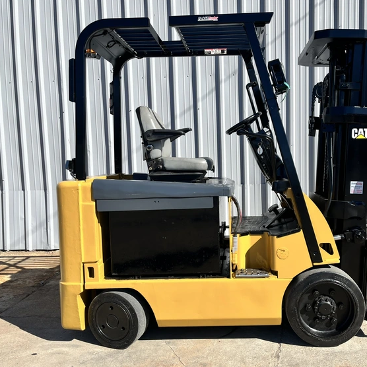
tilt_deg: -4.4
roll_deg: +1.0
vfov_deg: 52.5
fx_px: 372
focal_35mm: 31
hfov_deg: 52.0
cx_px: 229
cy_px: 182
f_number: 1.6
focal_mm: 5.1
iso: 50
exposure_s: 1/3413
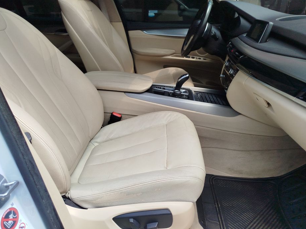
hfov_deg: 69.4
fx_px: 221
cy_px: 114
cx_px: 151
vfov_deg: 54.9
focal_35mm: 25
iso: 50
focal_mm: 5.31
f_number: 1.7
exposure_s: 1/206
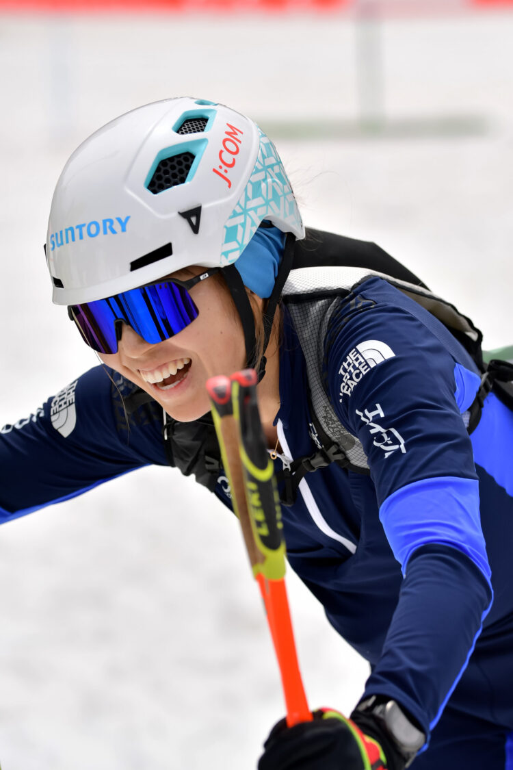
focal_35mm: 129
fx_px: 2757
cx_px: 256
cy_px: 385
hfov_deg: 10.6
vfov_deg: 15.9
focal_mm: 86
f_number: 2.8
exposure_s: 1/3200
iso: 100
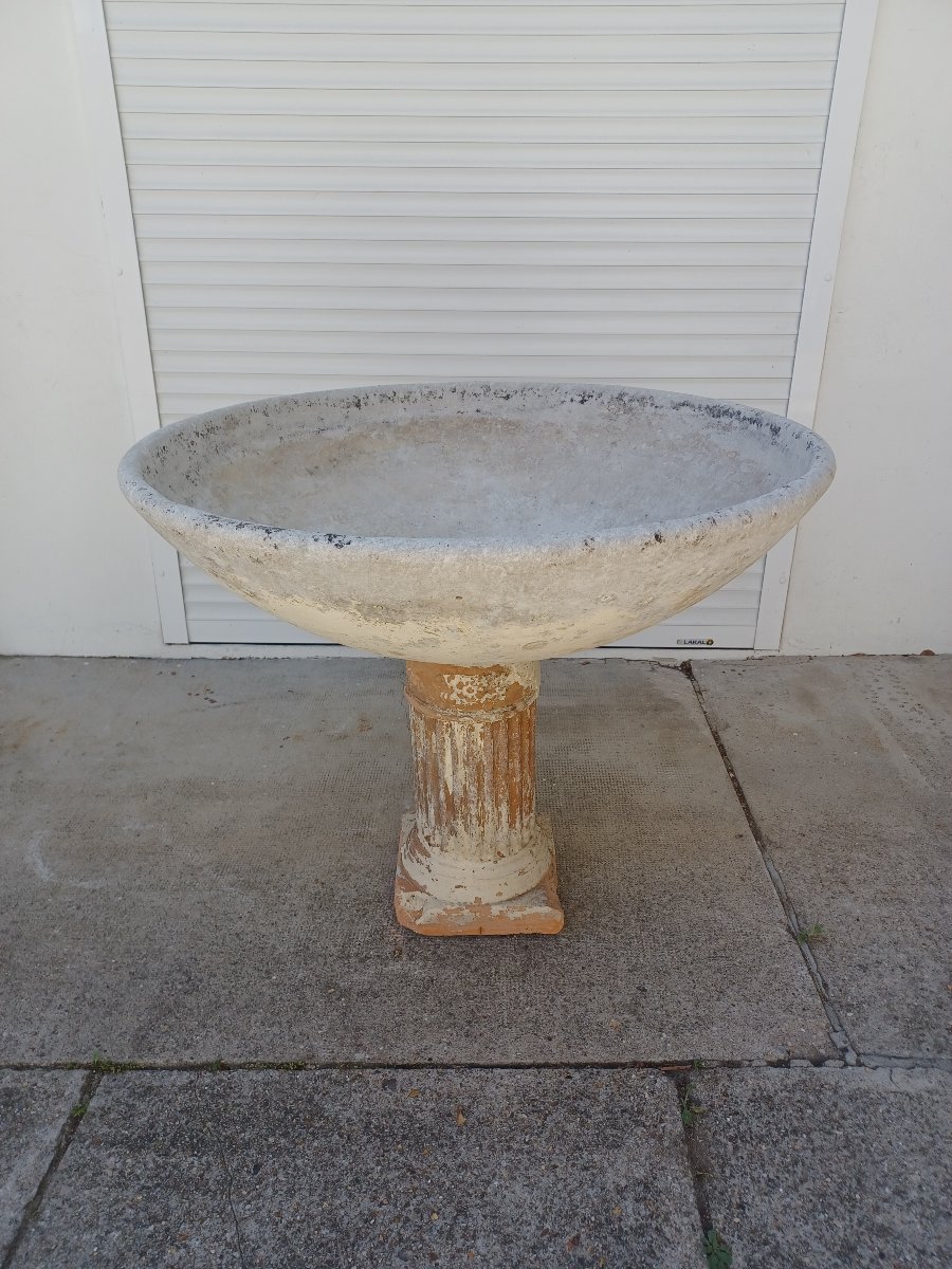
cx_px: 476
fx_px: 917
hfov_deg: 54.9
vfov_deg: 69.4
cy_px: 634
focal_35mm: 25
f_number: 1.8
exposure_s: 1/157
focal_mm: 4.6
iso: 32
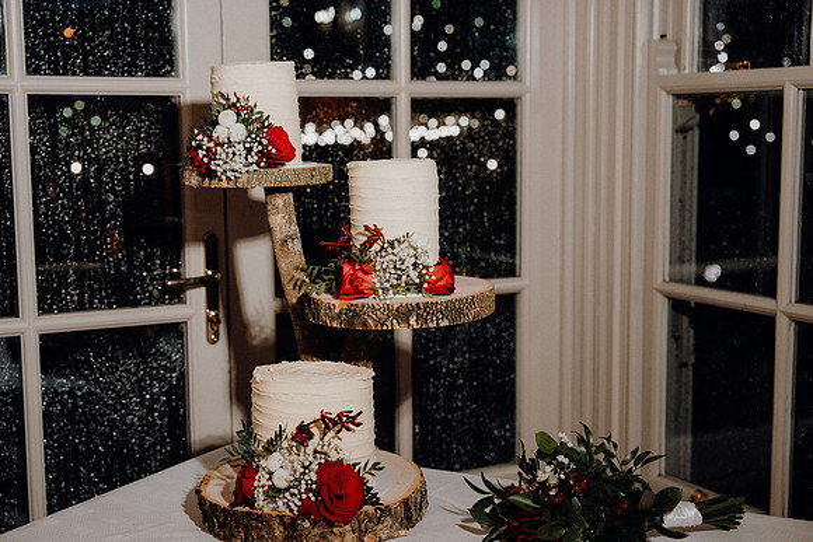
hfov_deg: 38.2
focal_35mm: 52
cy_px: 271
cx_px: 406
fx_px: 1175
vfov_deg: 26.0
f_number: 3.5
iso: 3200
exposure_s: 1/160
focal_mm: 52
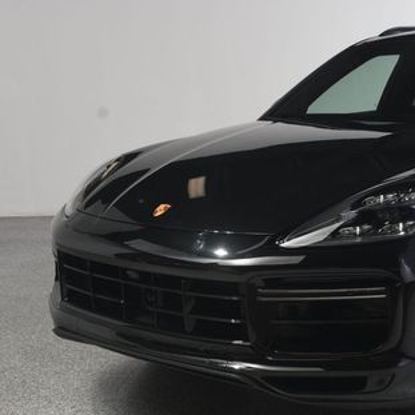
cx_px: 395
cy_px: 240
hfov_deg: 26.1
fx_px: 855
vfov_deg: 27.3
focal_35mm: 63
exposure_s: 1/160
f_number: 9
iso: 100
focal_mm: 24
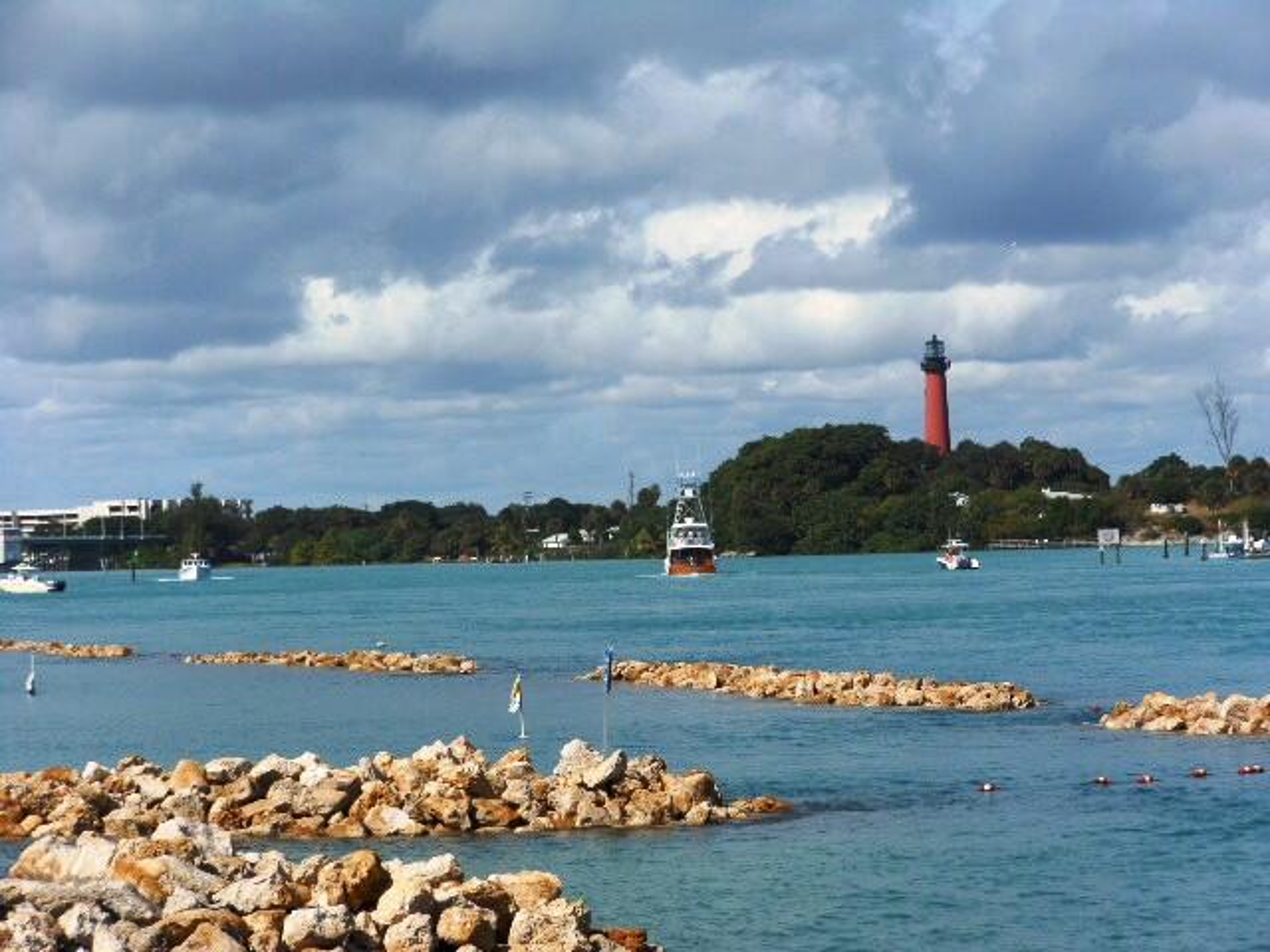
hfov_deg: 16.4
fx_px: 4403
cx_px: 635
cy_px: 476
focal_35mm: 120
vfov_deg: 12.3
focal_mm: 21.5
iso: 80
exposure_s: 1/800
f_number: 5.4
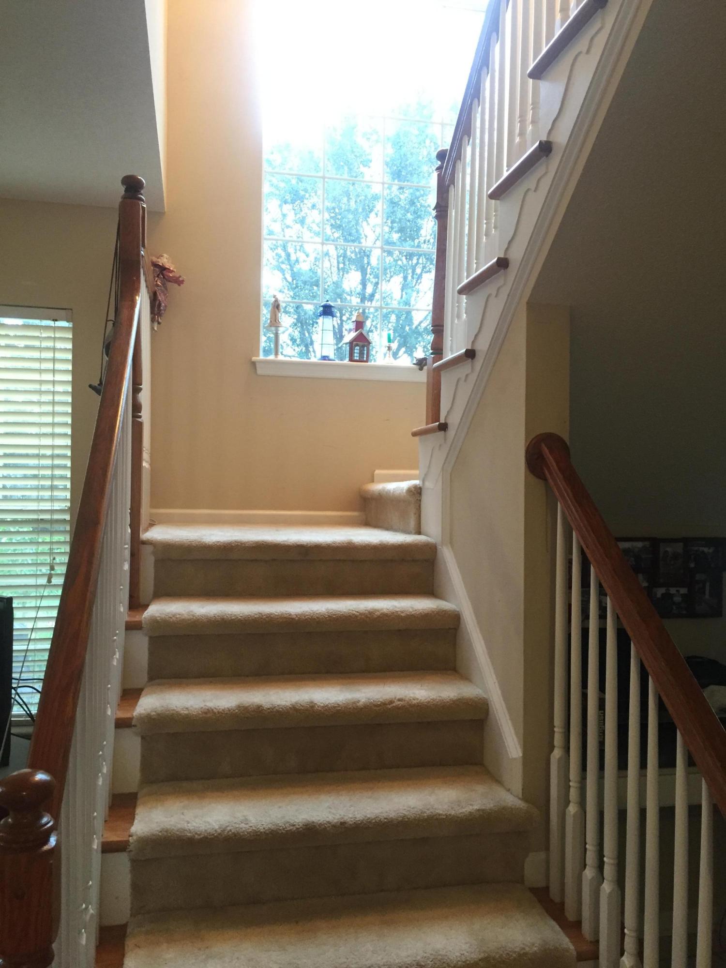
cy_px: 484
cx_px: 363
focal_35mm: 29
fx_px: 811
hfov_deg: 48.2
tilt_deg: +1.5
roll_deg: -0.1
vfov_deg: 61.7
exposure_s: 1/30
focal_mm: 4.15
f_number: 2.2
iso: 160
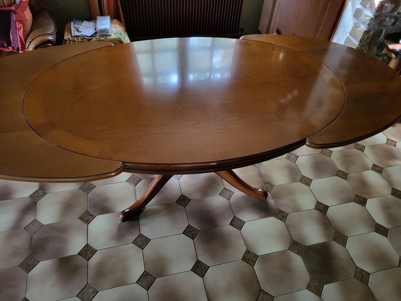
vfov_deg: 53.1
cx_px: 200
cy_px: 150
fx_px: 301
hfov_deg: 67.3
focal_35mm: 26
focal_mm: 5.4
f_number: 1.8
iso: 640
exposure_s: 1/25
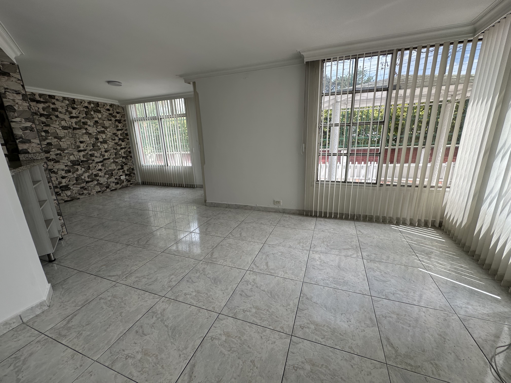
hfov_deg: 102.1
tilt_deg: -14.6
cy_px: 192
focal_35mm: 14
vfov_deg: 85.7
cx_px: 256
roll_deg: +1.6
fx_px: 207
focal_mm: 2.22
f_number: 2.2
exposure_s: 1/355
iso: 40
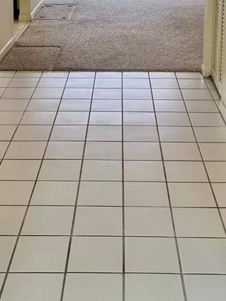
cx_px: 125
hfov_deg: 24.8
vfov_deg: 29.5
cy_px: -29
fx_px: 513
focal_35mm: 59
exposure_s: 1/170
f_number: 1.5
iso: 50
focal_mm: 5.7
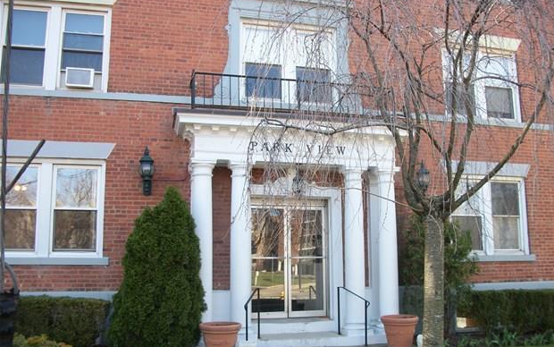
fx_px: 529
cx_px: 285
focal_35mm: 35
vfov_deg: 36.2
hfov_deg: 55.3
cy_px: 201
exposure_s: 1/160
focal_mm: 5.7
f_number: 2.9
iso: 80
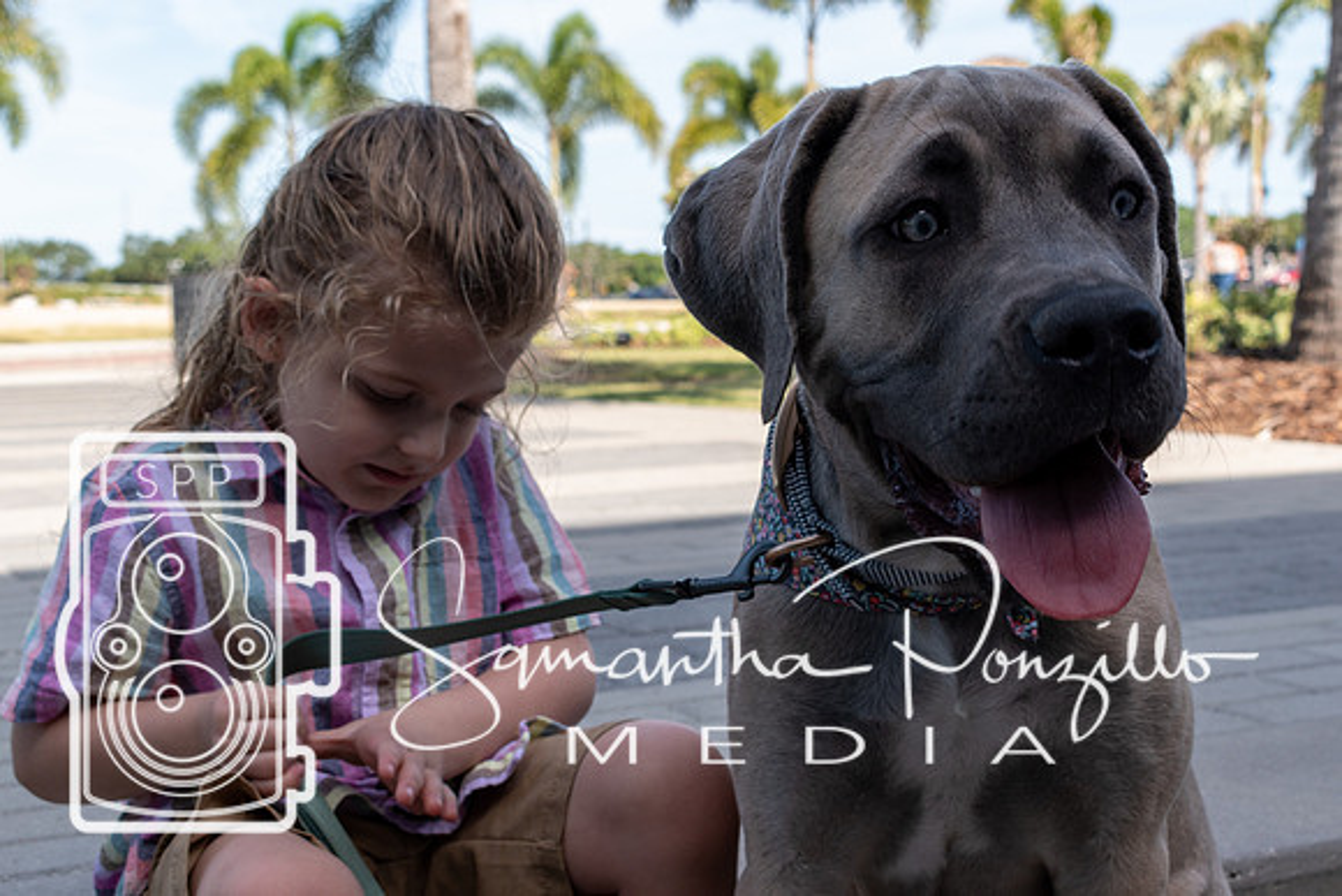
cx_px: 671
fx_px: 1902
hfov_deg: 38.9
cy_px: 448
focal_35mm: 51
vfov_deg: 26.5
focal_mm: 34
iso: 200
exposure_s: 1/250
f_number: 8
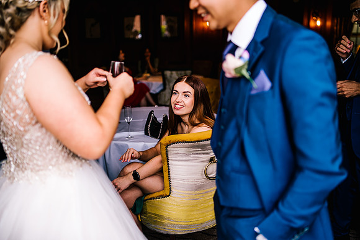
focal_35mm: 35
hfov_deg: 54.4
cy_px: 120
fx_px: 350
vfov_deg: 37.9
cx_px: 180
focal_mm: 35
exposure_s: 1/500
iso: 100
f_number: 1.6
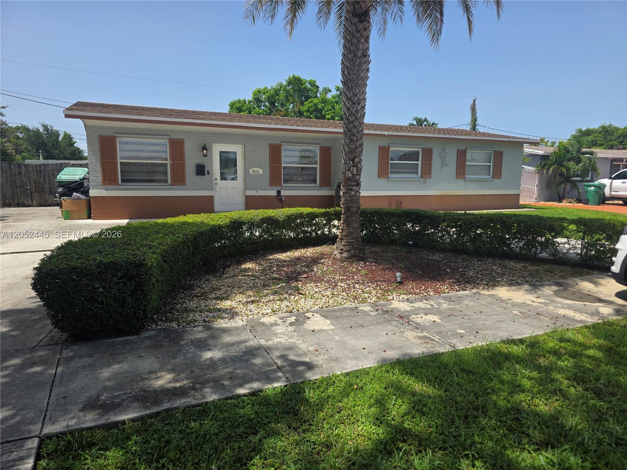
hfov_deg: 73.9
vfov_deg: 58.9
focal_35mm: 23
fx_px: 417
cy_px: 235
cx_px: 314
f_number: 1.7
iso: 80
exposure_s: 1/4650
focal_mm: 6.3
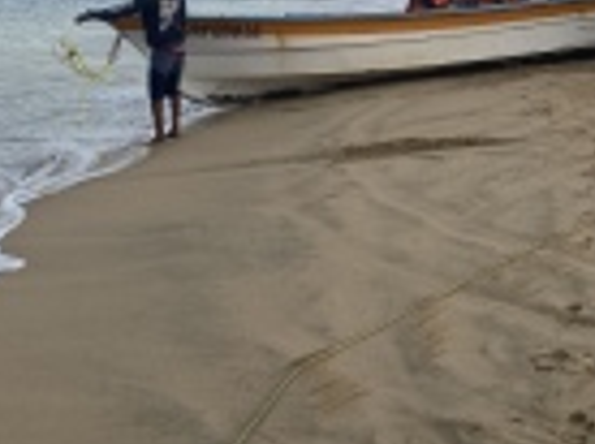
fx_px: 1184
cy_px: 0
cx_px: 418
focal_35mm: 69
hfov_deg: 27.9
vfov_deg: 20.6
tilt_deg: -3.7
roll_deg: -6.2
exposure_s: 1/998
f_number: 1.8
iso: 32
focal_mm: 4.25
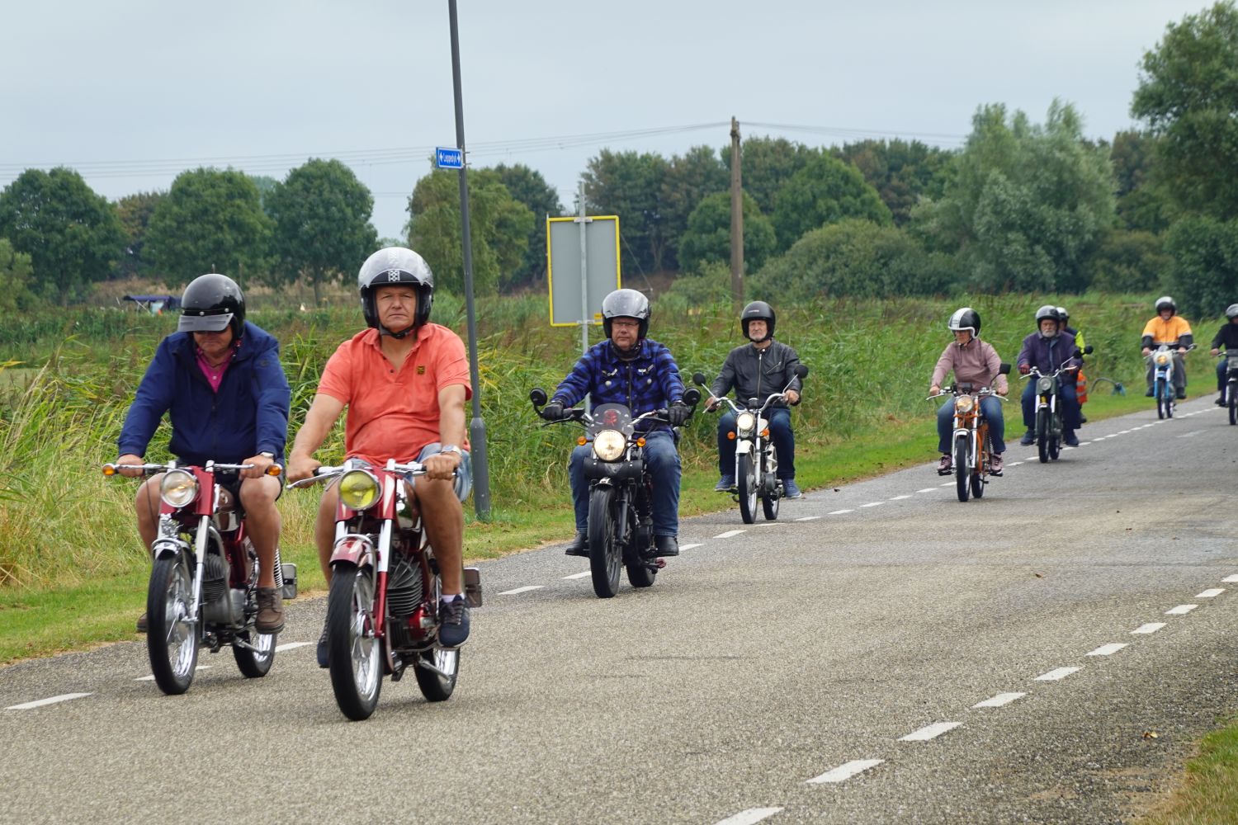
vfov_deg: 7.8
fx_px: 6018
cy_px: 412
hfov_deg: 11.7
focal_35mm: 175
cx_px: 619
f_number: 5.6
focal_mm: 63.55
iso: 125
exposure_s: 1/250
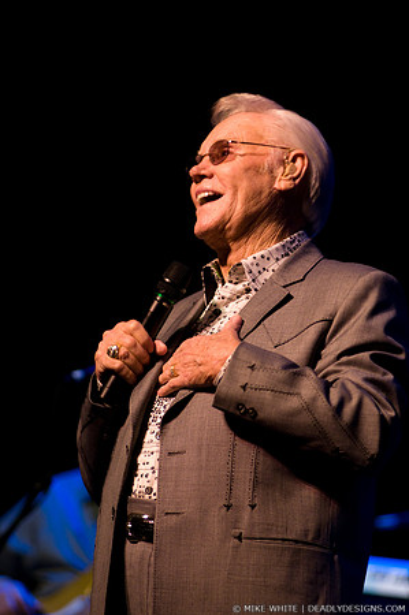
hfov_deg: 4.6
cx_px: 204
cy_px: 308
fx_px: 5124
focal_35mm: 300
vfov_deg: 6.9
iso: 1000
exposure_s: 1/160
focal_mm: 200
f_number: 2.8
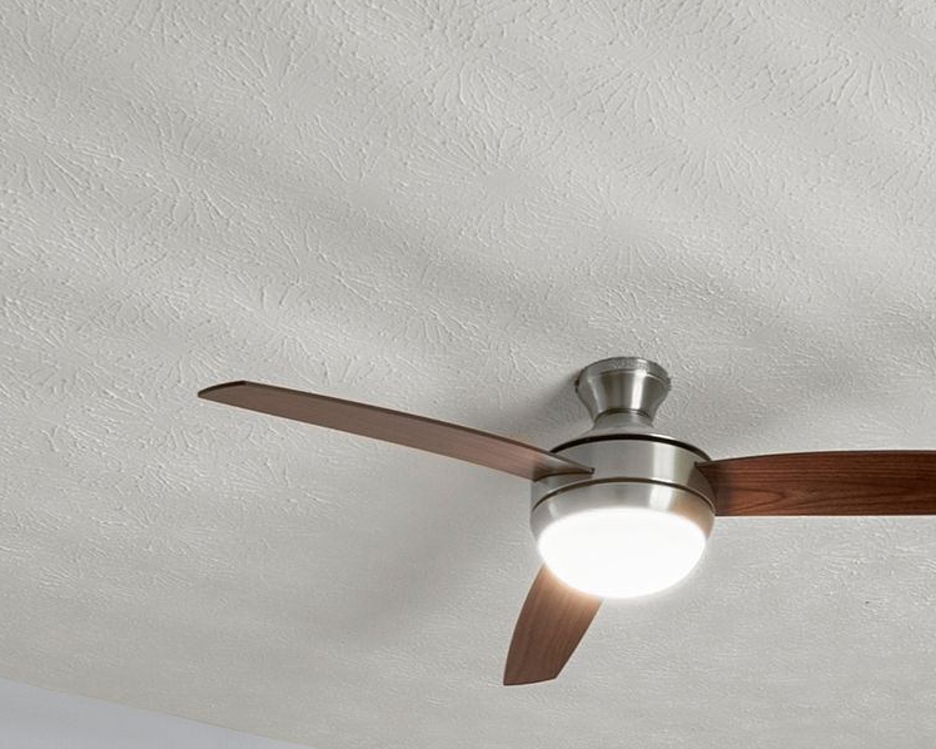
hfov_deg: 34.7
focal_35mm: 54
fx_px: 1496
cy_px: 1151
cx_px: 548
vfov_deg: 22.5
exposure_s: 1/2
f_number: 9
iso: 800
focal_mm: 14
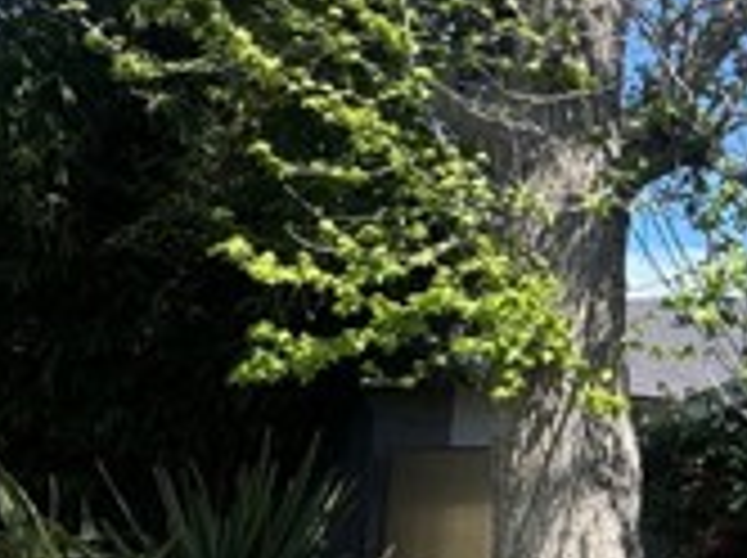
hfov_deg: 25.3
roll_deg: +0.2
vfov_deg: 26.9
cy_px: 324
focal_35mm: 54
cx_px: 1166
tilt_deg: +6.5
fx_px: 1164
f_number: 2.2
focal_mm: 2.22
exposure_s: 1/821
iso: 40
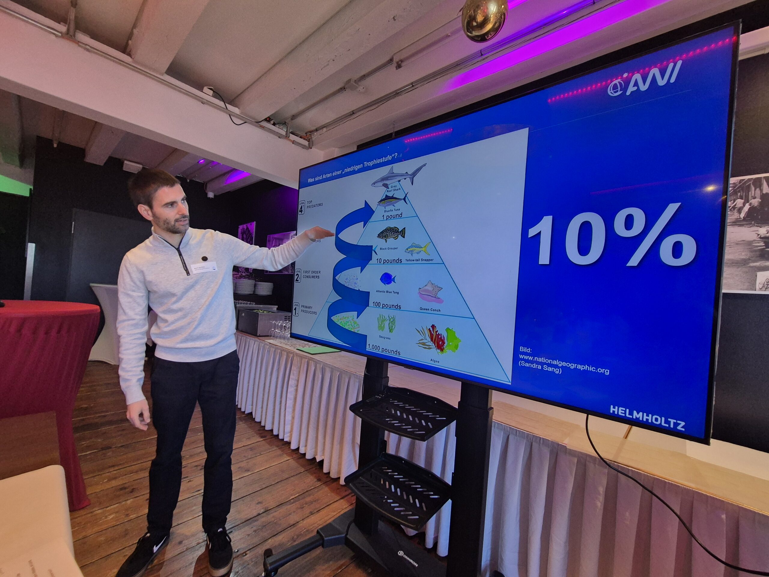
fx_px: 289
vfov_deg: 89.9
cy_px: 288
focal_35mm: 13
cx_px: 384
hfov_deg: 106.2
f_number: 2.2
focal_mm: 2.2
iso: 500
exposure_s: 1/60
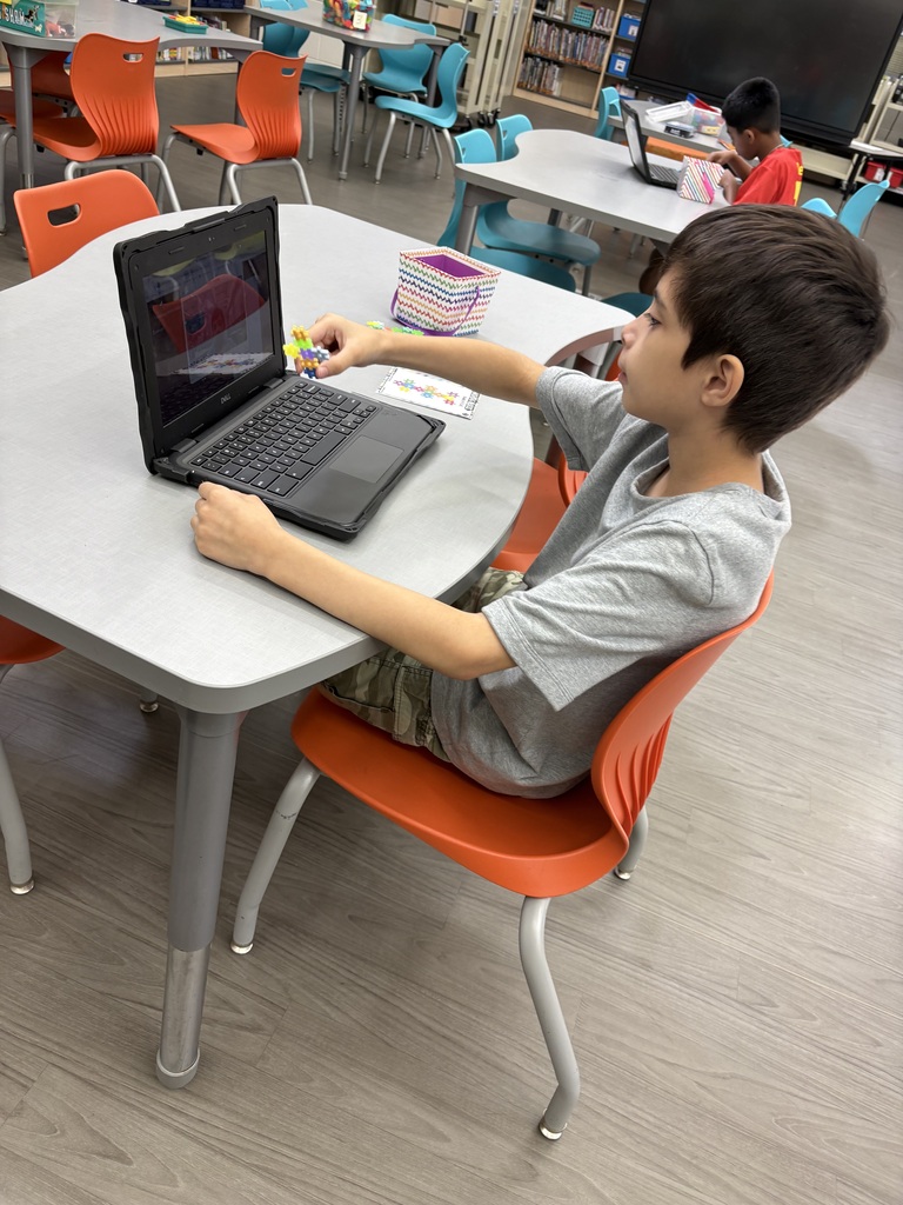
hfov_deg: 53.1
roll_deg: -14.6
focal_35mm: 26
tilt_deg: -34.7
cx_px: 452
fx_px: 904
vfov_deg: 67.3
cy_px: 602
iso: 80
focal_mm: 5.96
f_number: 1.6
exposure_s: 1/60
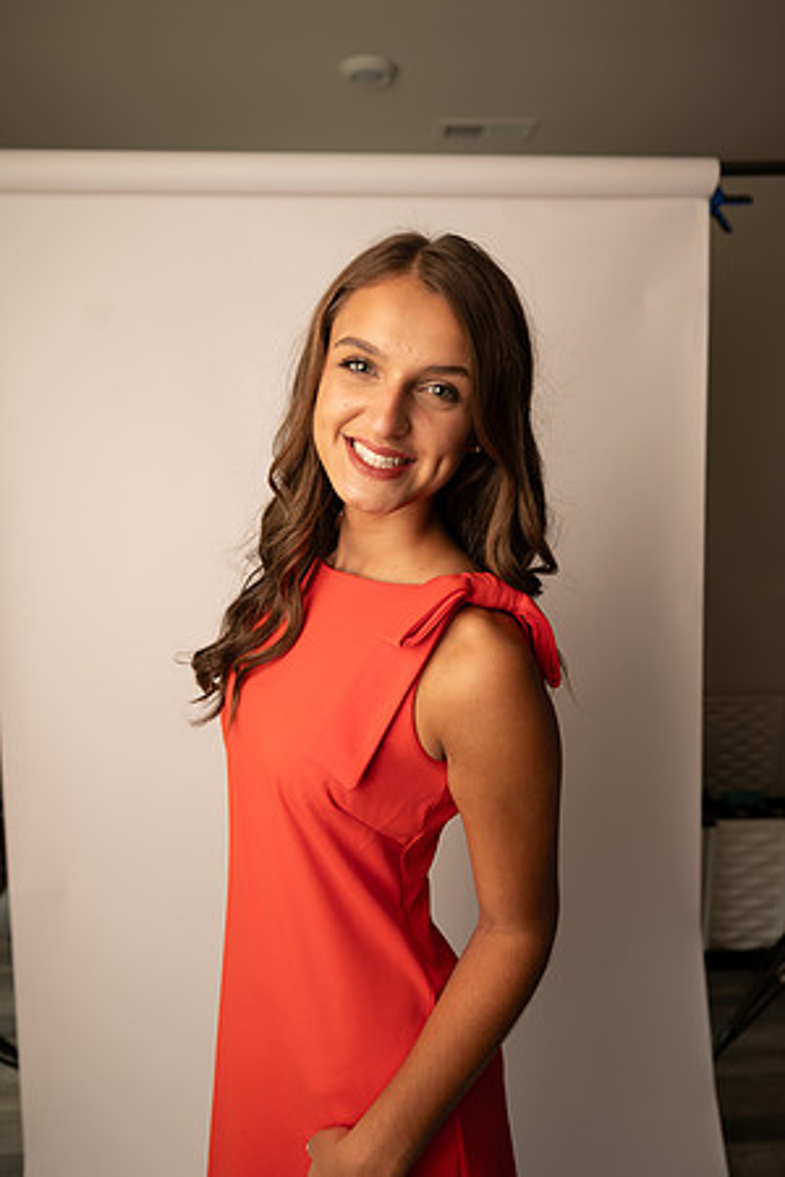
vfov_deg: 73.7
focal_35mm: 24
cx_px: 392
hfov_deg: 53.1
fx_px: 785
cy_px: 588
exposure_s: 1/160
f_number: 3.2
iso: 100
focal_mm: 24
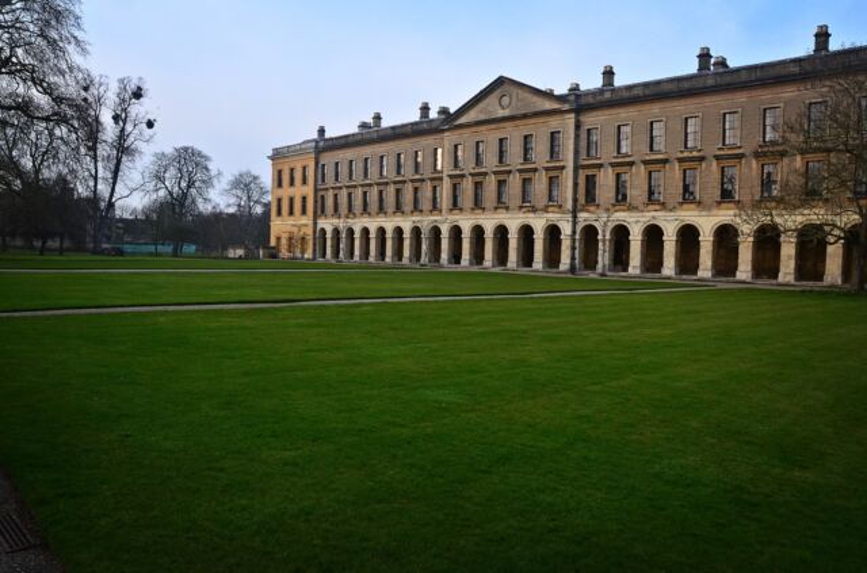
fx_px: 648
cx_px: 434
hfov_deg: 67.5
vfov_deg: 47.7
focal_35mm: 27
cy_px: 286
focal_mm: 18
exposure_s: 1/125
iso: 800
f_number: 16
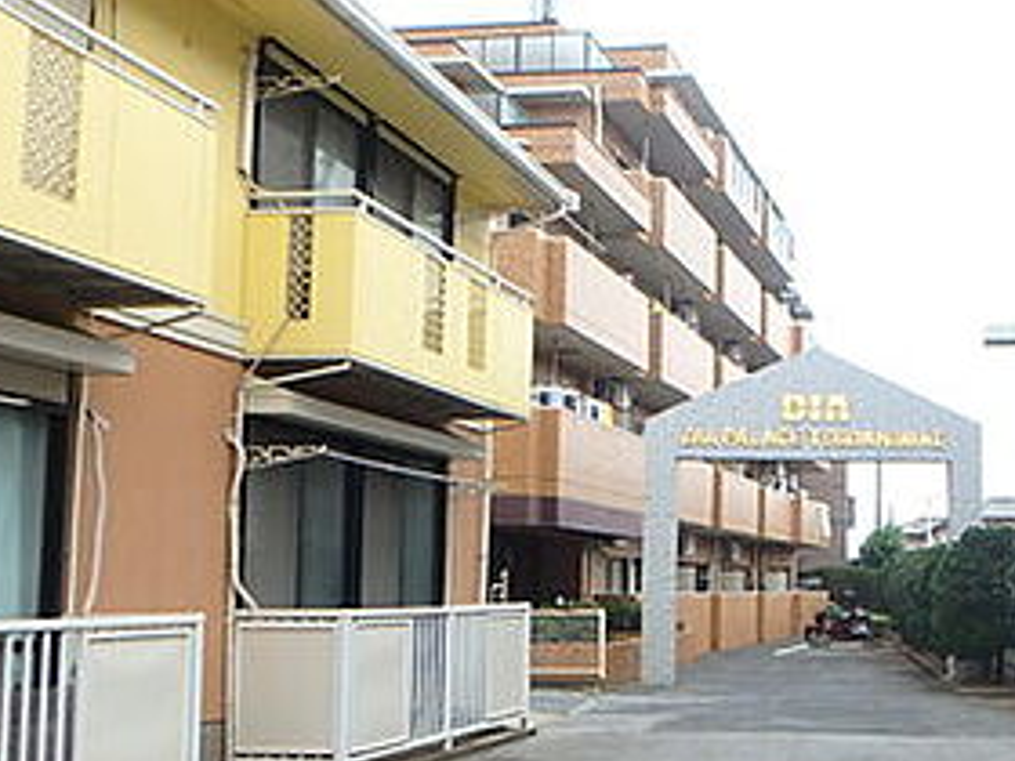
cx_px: 917
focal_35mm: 45
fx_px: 1319
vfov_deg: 32.0
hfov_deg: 39.0
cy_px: 493
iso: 125
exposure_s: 1/500
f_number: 3.5
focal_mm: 3.7
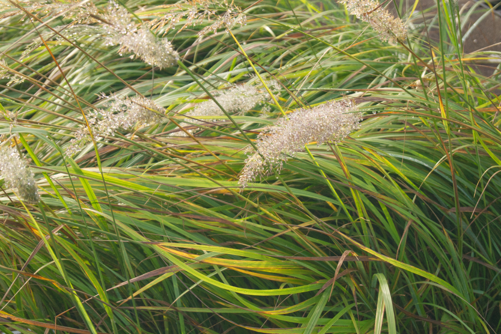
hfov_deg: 24.6
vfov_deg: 16.6
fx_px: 1148
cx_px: 250
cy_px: 167
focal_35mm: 82
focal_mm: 55
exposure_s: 1/500
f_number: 5.6
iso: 800
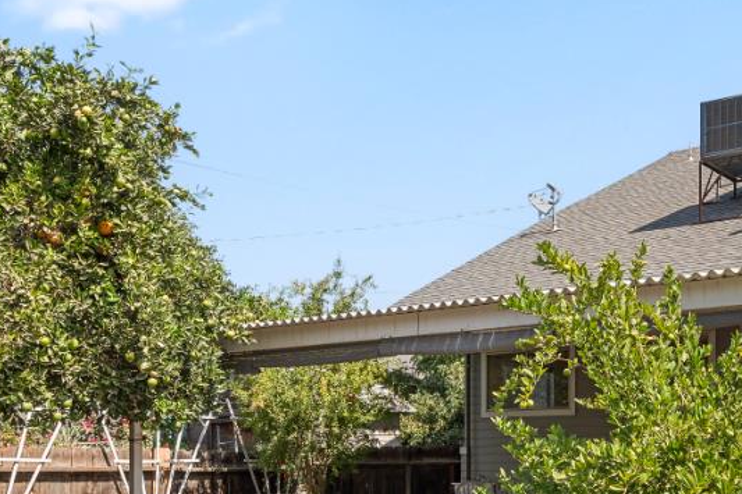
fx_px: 927
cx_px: 585
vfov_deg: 29.1
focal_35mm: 45
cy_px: 399
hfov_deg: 41.9
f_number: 6.3
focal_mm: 16
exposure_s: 1/200
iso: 50
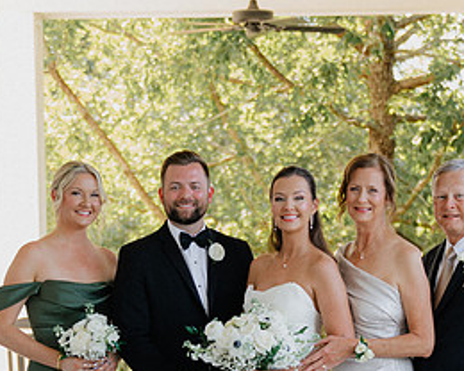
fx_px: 1840
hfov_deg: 14.4
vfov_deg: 11.4
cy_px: 369
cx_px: 278
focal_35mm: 134
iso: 200
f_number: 2.8
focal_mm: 55
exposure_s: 1/160
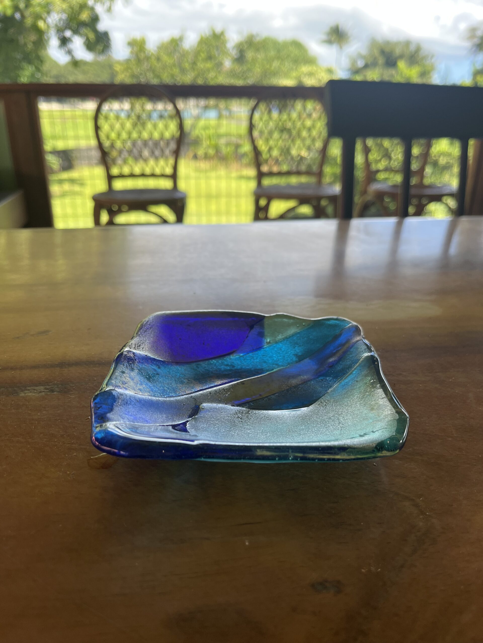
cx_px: 242
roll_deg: +0.7
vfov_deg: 67.3
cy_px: 322
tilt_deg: -25.2
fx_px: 484
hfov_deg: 53.1
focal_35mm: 26
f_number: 1.6
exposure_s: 1/467
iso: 50
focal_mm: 5.1
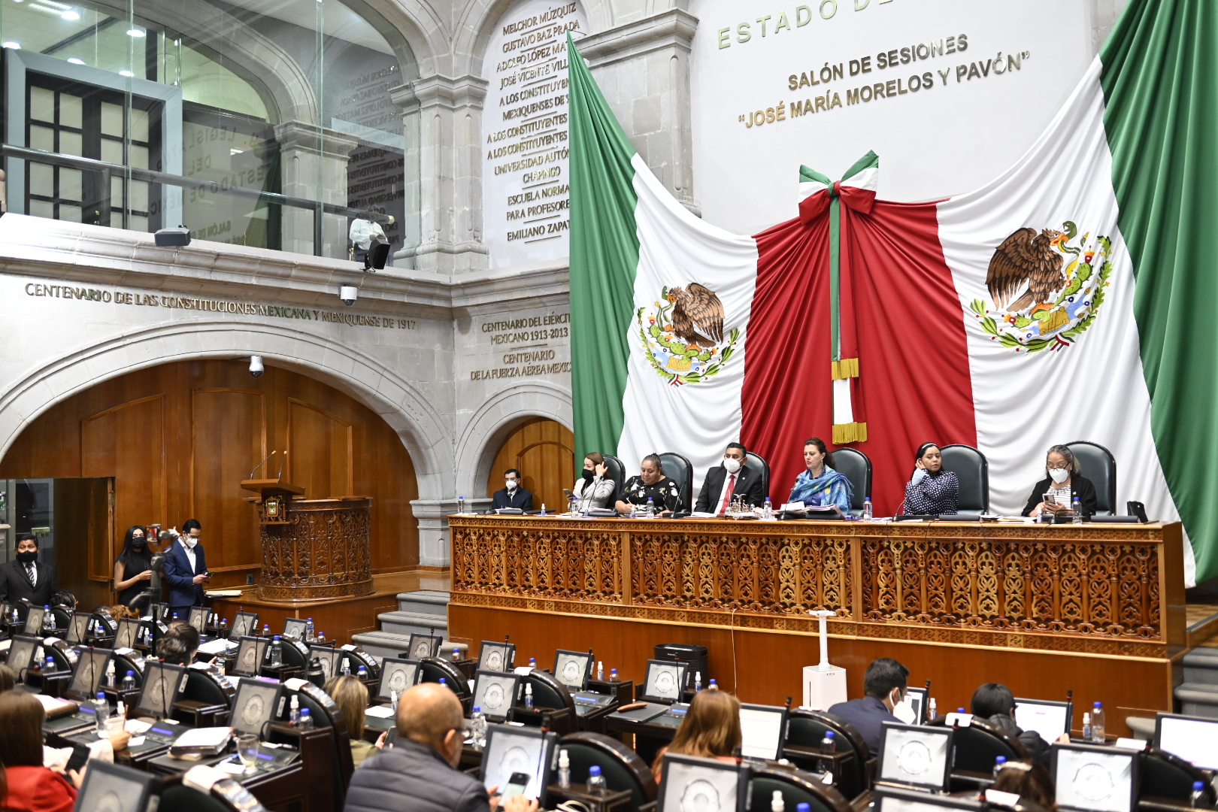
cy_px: 406
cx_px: 609
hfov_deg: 54.4
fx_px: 1184
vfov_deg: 37.9
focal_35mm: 35
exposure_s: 1/125
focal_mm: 35
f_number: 2.8
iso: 3200
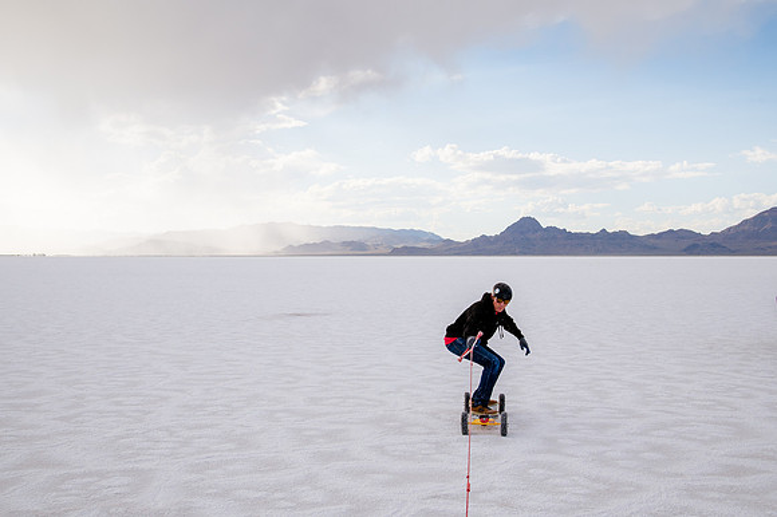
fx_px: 840
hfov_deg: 49.7
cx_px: 388
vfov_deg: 34.2
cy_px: 258
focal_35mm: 39
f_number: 8
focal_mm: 38
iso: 250
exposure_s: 1/1000
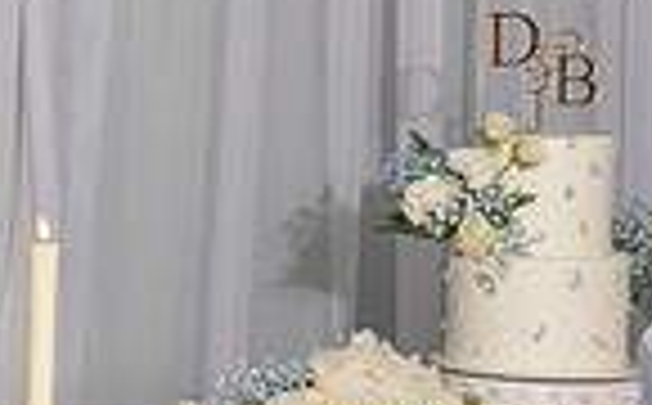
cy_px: 137
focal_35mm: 173
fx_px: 3068
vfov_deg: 7.5
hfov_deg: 10.7
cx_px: -827
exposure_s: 1/160
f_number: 8
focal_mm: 37
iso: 640
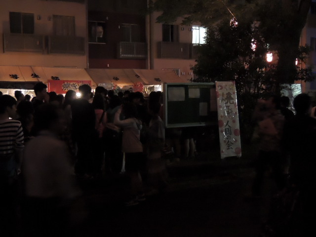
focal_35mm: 43
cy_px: 118
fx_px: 393
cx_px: 158
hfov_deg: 43.9
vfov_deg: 33.6
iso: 2500
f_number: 3.4
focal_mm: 7.6
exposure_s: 1/15
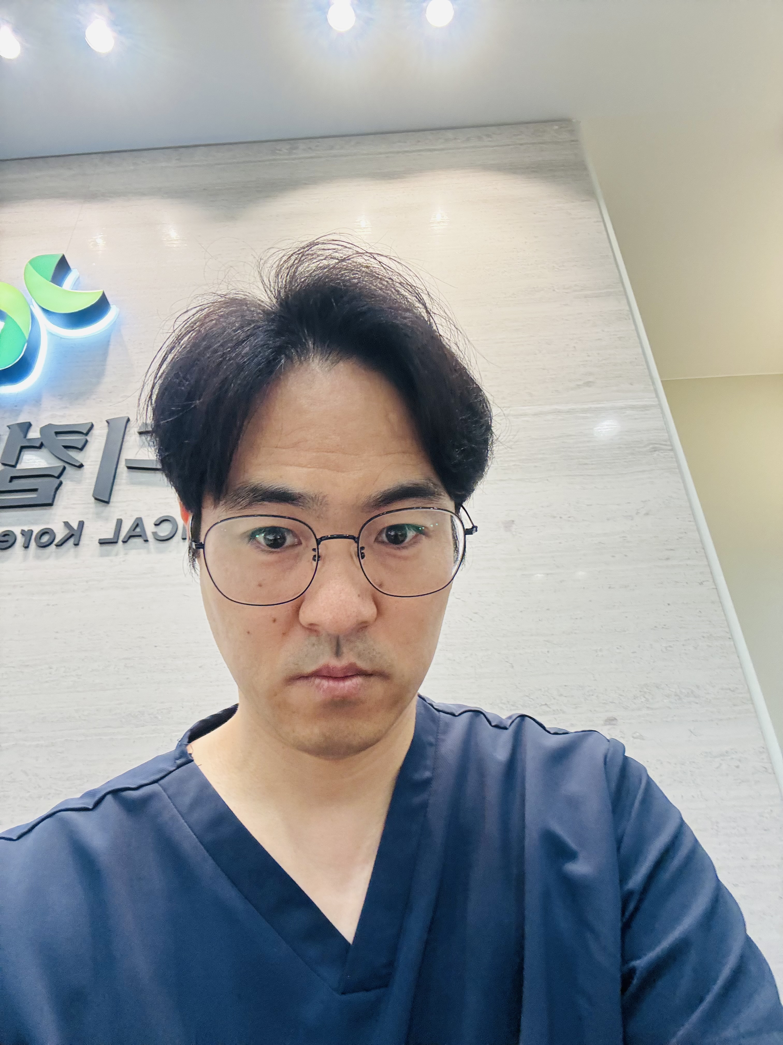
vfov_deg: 73.9
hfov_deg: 58.9
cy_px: 522
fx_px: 694
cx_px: 392
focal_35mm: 23
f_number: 1.9
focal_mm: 2.69
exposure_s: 1/60
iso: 125
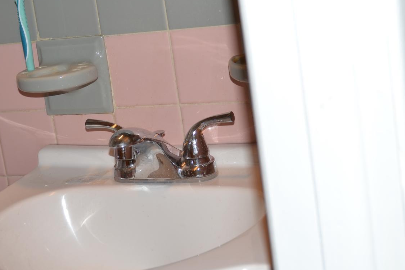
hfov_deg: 28.3
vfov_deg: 19.1
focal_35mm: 71
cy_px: 74
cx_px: 147
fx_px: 799
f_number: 4
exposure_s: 1/30
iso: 100
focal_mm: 26
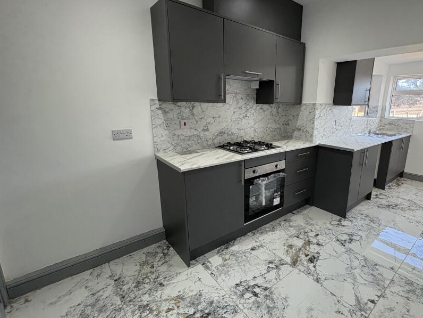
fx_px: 220
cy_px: 157
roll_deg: -1.0
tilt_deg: -13.6
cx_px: 258
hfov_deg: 86.4
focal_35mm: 18
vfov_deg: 71.6
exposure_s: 1/100
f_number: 2.2
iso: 160
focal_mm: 2.22
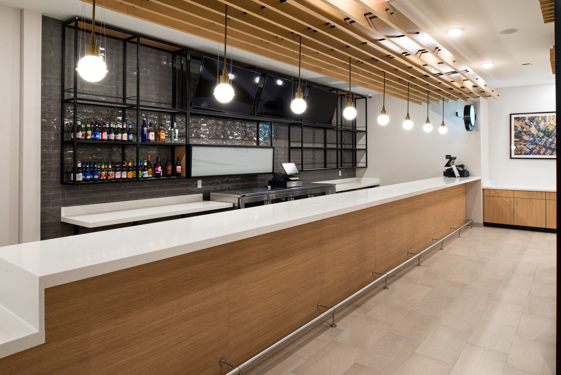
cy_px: 188
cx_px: 280
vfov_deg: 53.2
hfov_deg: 73.7
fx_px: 374
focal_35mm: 24
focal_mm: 24
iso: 640
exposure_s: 1/4
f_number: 13
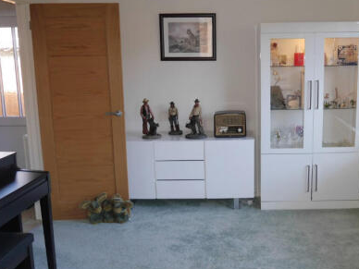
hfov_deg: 50.6
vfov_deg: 39.7
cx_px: 234
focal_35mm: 36
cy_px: 136
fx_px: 373
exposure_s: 1/50
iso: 160
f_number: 3.5
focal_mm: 12
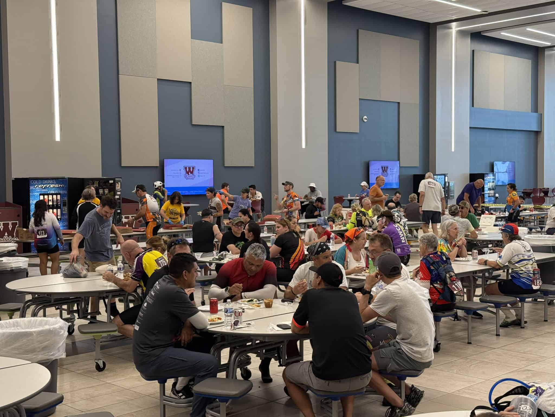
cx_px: 278
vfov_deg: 30.3
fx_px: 770
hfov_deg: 39.7
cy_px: 208
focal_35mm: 48
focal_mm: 6.8
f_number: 1.8
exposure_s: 1/150
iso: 250
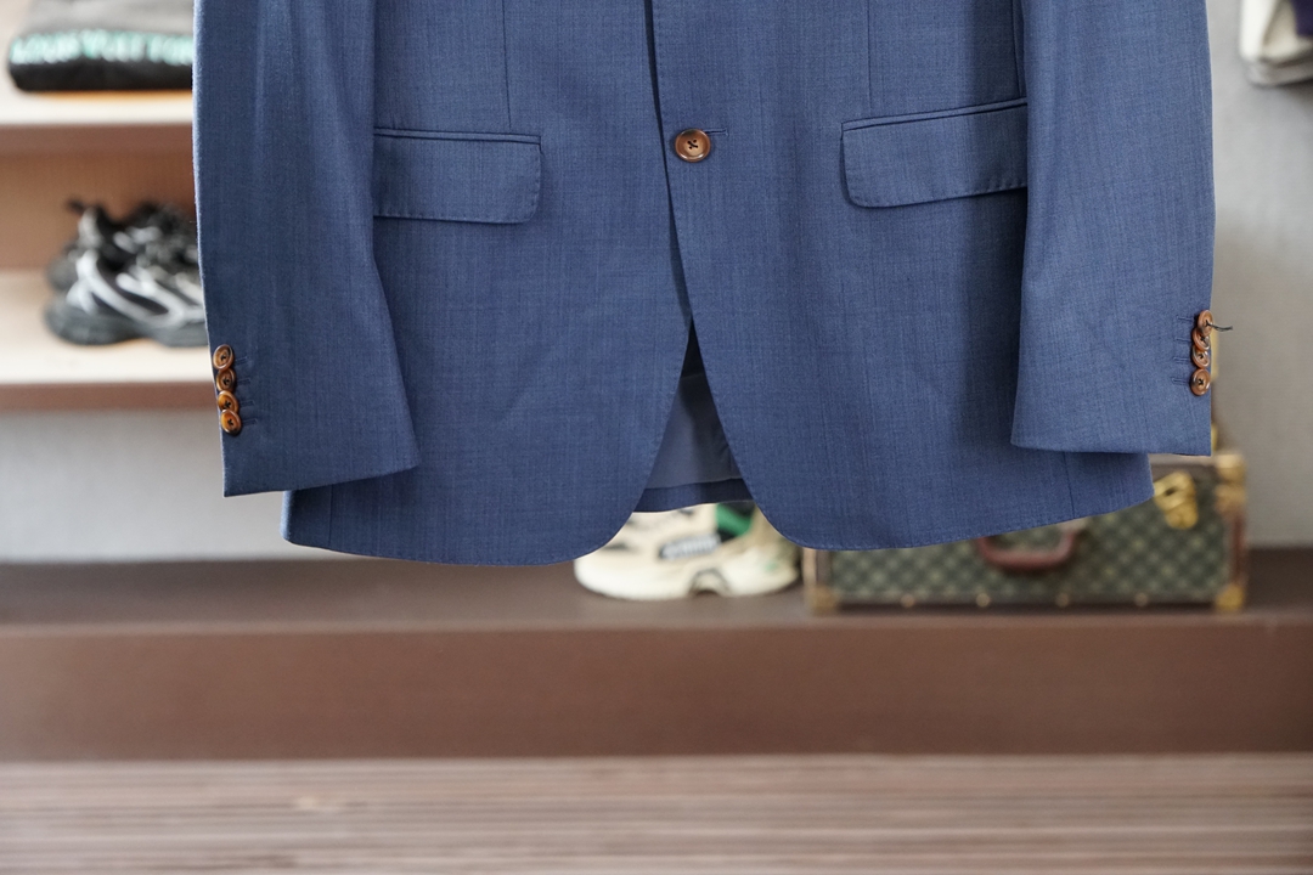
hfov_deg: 23.0
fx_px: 3228
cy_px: 438
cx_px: 656
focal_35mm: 88
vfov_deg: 15.4
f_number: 4
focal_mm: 59
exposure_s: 1/80
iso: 1600
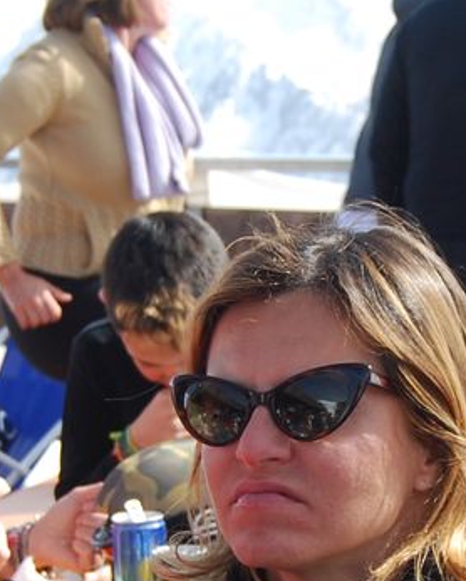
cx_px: 330
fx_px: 2687
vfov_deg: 12.3
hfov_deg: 9.9
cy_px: 480
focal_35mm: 156
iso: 200
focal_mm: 24
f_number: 4
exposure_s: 1/800
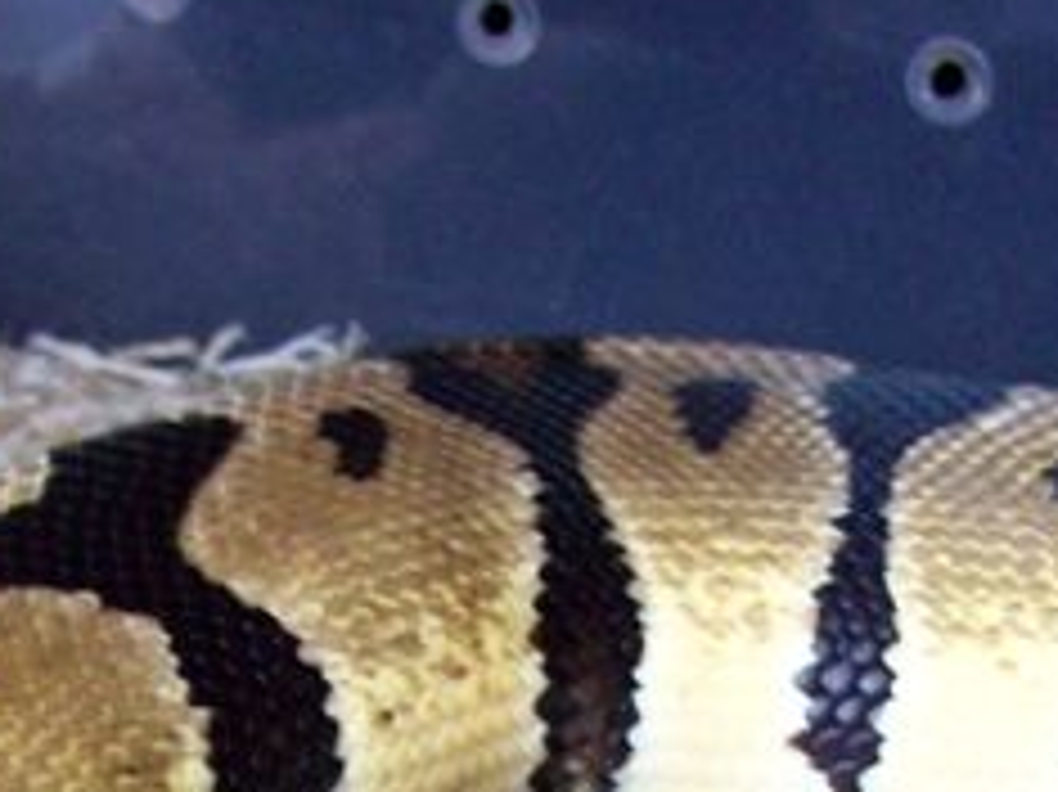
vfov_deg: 12.9
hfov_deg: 18.1
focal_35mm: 109
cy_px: 1161
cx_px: 531
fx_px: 3330
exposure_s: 1/32
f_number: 2.7
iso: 116
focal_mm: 6
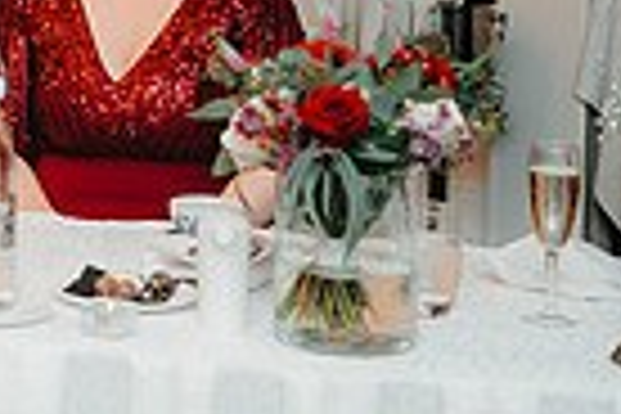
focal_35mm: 159
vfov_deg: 8.4
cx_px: -459
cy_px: -198
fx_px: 2743
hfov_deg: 12.0
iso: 400
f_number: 2
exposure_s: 1/200
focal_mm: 35
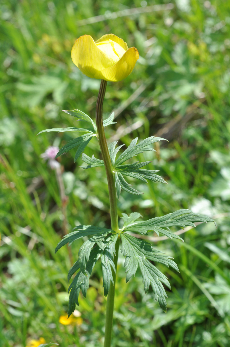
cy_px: 174
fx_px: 865
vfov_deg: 22.6
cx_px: 115
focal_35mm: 90
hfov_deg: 15.1
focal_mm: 60
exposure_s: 1/80
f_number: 16
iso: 200
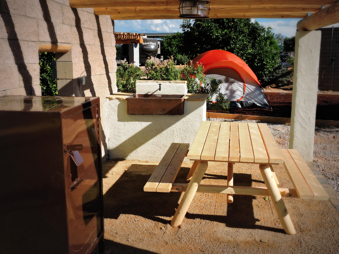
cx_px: 170
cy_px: 127
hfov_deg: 46.8
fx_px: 392
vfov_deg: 36.0
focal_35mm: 40
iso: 100
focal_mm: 7.2
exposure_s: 1/1000
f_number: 3.8
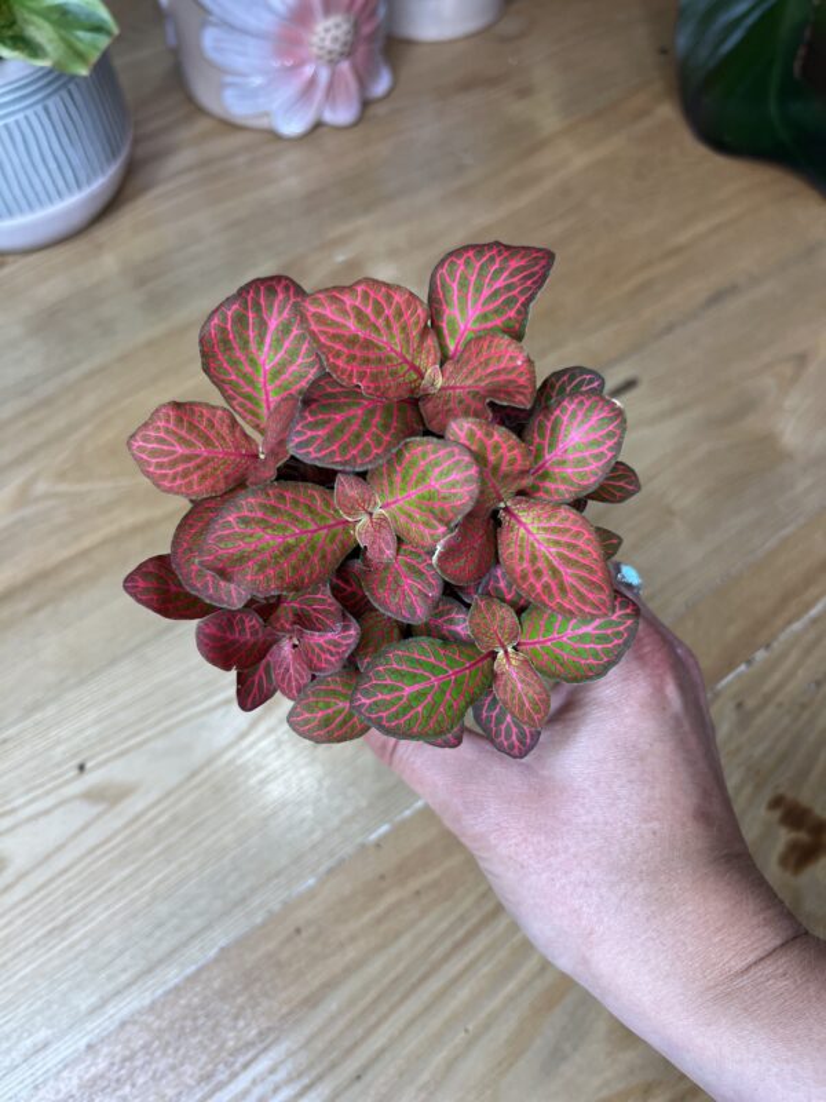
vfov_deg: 67.3
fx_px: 827
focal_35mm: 26
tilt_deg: -61.7
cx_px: 413
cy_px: 551
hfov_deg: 53.1
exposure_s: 1/120
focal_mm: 5.1
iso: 64
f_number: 1.6
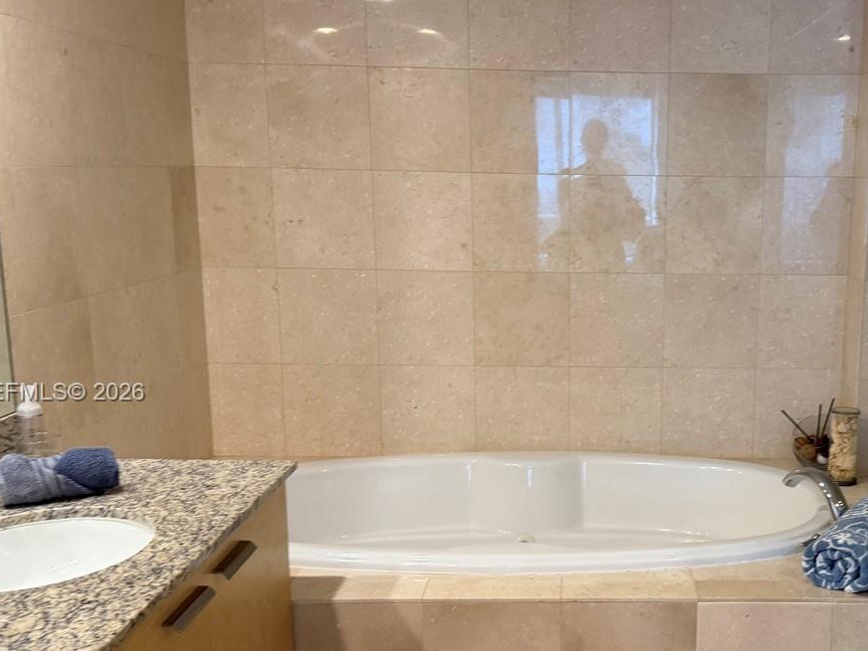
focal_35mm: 44
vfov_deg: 32.8
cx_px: 630
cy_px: 394
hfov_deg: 41.9
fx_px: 1103
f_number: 1.78
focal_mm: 6.76
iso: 160
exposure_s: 1/60
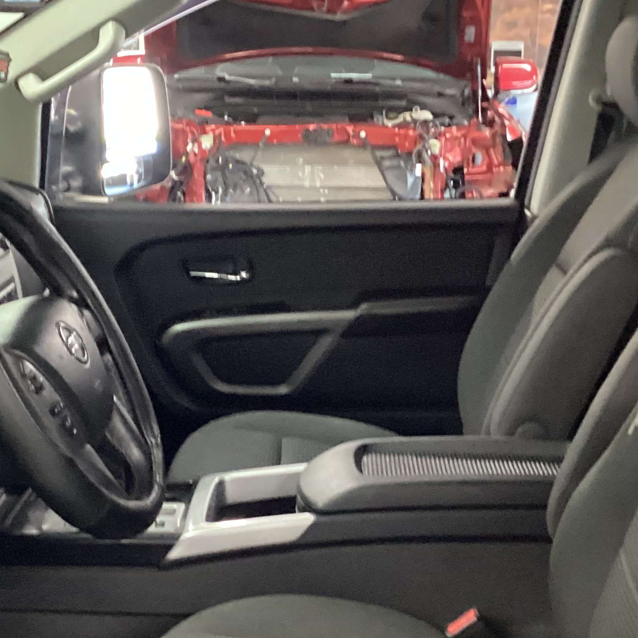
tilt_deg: -16.2
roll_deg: -1.1
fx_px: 1439
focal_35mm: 69
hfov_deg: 25.0
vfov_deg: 24.9
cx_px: 255
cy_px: 418
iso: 640
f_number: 2.4
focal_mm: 3.3
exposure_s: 1/20
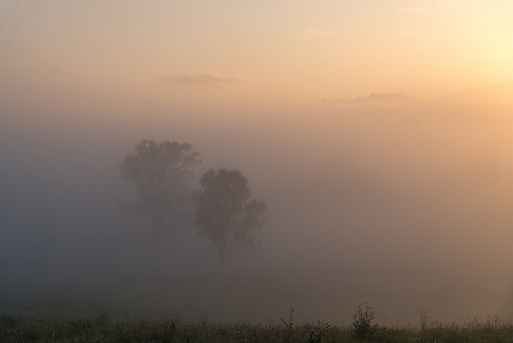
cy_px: 172
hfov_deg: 28.8
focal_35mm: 70
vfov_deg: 19.5
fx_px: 998
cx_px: 256
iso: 125
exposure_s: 1/400
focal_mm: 70
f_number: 8
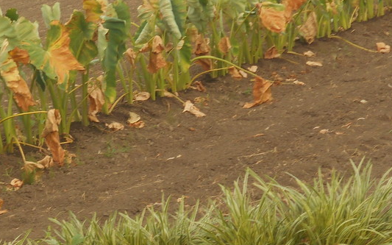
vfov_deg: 8.5
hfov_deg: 13.4
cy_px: 124
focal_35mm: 155
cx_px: 54
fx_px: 1656
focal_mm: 11.6
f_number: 5.3
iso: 80
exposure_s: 1/60
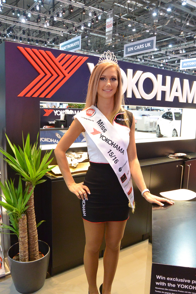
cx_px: 98
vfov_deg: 63.7
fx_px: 237
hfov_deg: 45.0
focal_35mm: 29
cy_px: 147
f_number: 4
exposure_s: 1/60
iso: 1000
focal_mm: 10.9
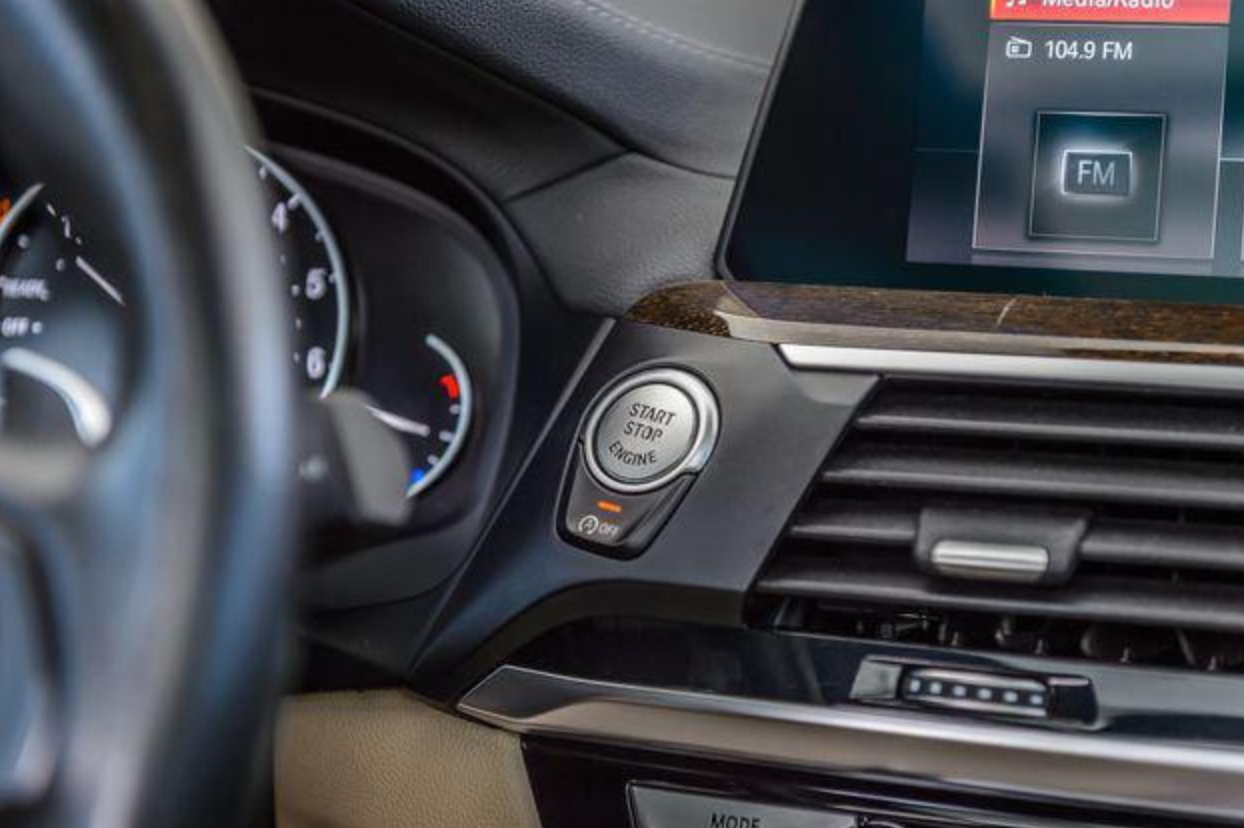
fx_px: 2487
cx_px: 622
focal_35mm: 72
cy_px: 410
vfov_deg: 18.9
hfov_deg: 28.1
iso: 400
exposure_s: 1/250
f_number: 4
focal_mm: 70
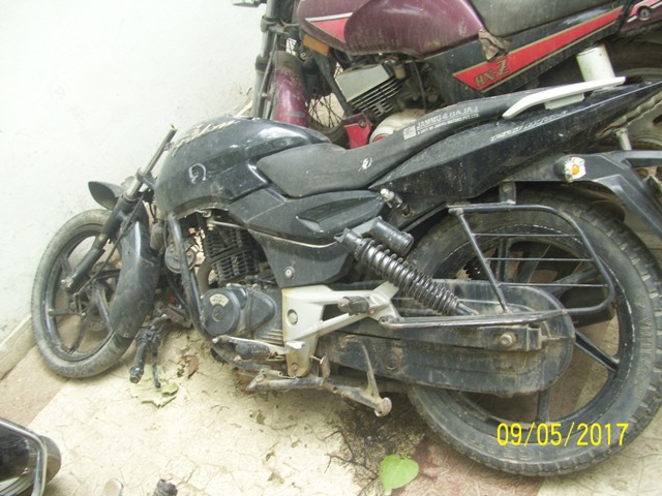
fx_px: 650
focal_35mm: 34
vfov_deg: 41.8
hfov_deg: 54.0
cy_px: 248
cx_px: 331
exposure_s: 1/40
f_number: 2.9
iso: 80
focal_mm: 5.7
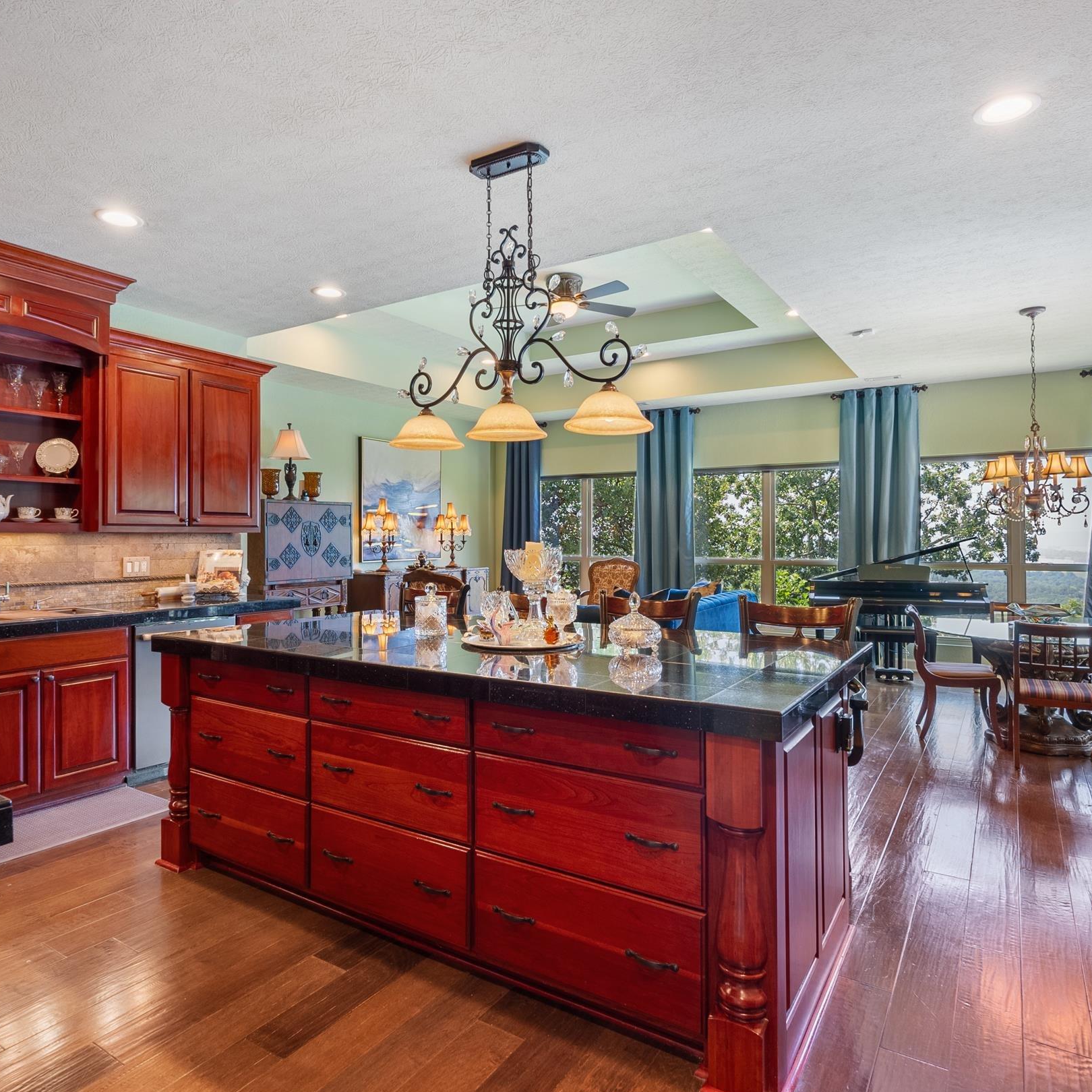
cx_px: 510
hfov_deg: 72.1
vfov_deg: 72.1
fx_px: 749
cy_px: 541
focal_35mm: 21
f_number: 9
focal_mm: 16
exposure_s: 1/1.25
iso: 250
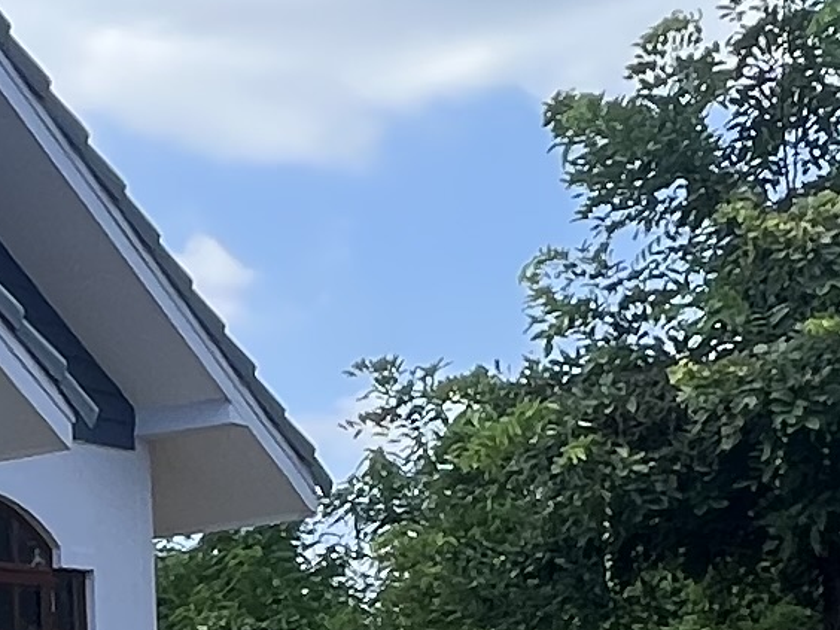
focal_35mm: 93
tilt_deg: -0.1
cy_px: 855
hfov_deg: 18.0
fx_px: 2257
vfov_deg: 15.1
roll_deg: +2.4
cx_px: -533
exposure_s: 1/809
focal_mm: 1.57
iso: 32
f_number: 1.8
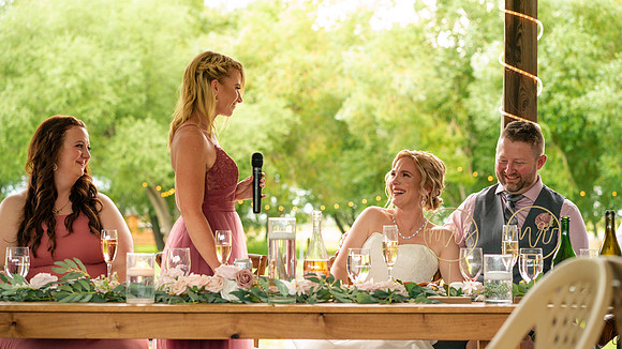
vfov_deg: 13.6
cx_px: 311
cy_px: 174
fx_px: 1468
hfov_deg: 23.9
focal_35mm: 89
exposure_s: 1/160
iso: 1600
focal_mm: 85
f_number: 4
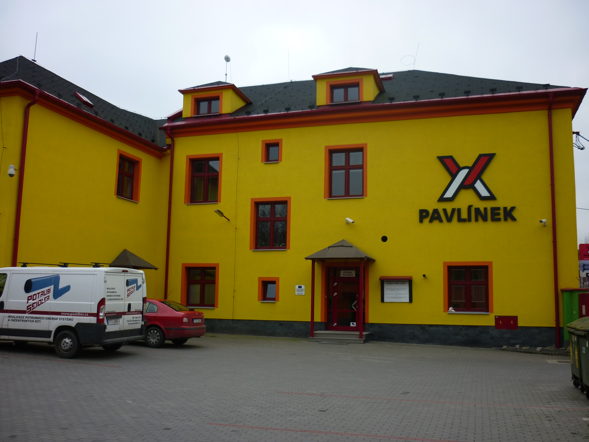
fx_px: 562
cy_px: 221
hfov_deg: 55.4
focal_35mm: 33
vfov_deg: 42.9
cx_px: 294
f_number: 2.8
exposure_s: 1/400
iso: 80
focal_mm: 5.5
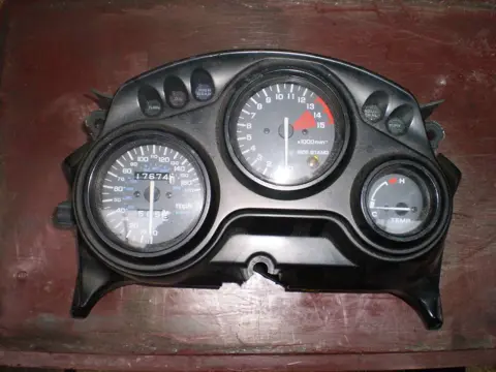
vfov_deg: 39.7
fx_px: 516
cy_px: 186
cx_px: 248
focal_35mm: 36
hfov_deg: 51.4
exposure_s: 1/30
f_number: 3.1
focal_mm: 6.3
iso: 125
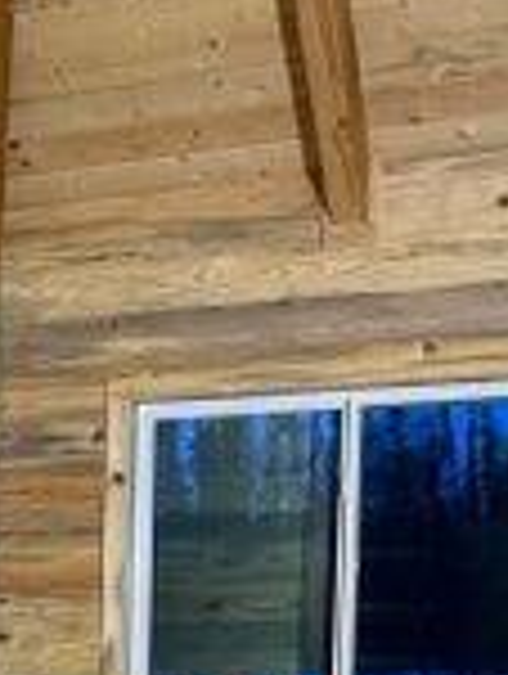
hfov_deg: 16.8
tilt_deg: -1.8
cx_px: -148
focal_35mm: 83
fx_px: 1619
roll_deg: +1.0
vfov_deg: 21.8
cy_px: 814
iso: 160
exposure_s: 1/60
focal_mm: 5.7
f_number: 1.5
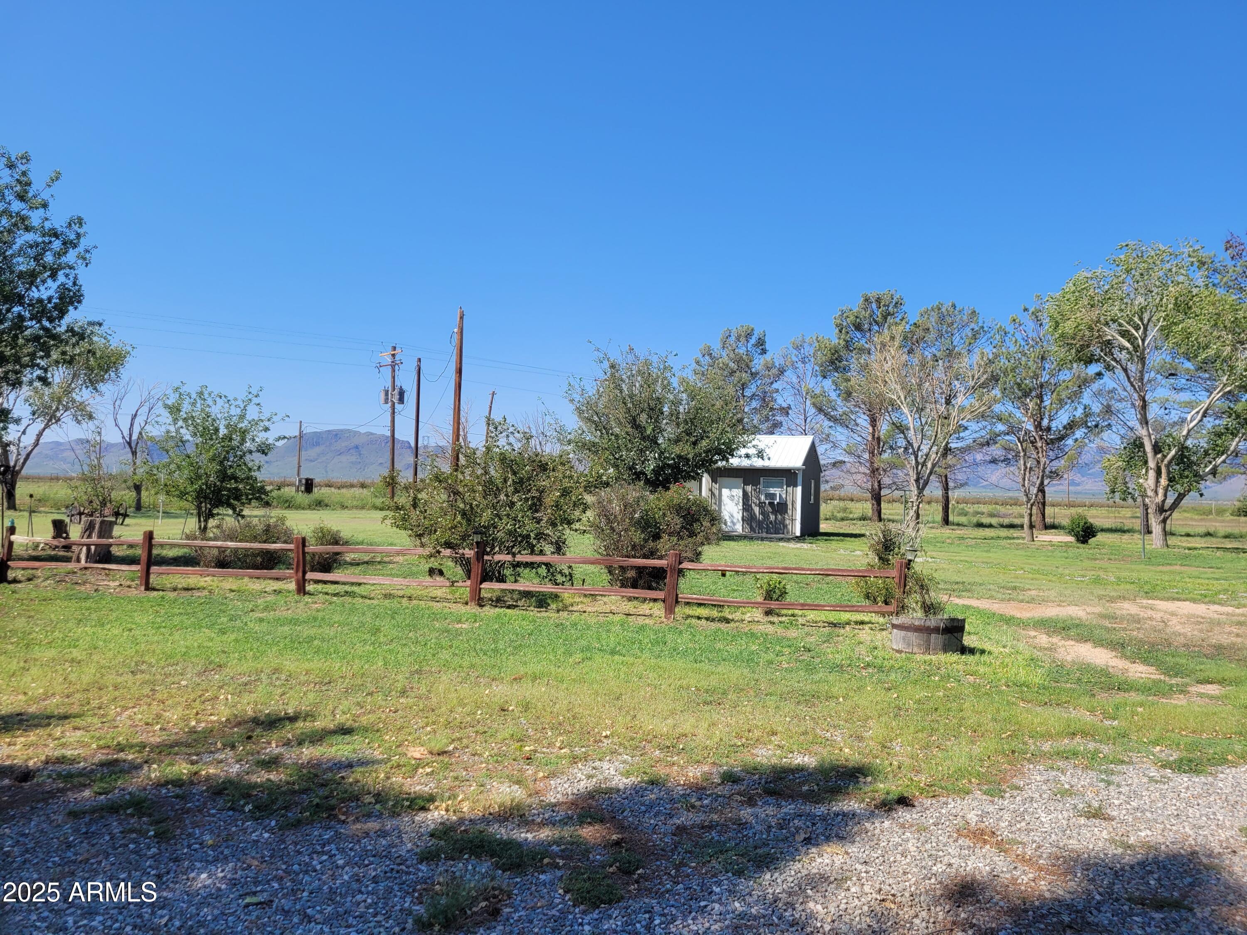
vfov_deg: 53.1
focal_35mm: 26
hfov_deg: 67.3
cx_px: 624
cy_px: 468
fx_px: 937
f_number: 1.8
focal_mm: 5.4
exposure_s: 1/2145
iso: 40
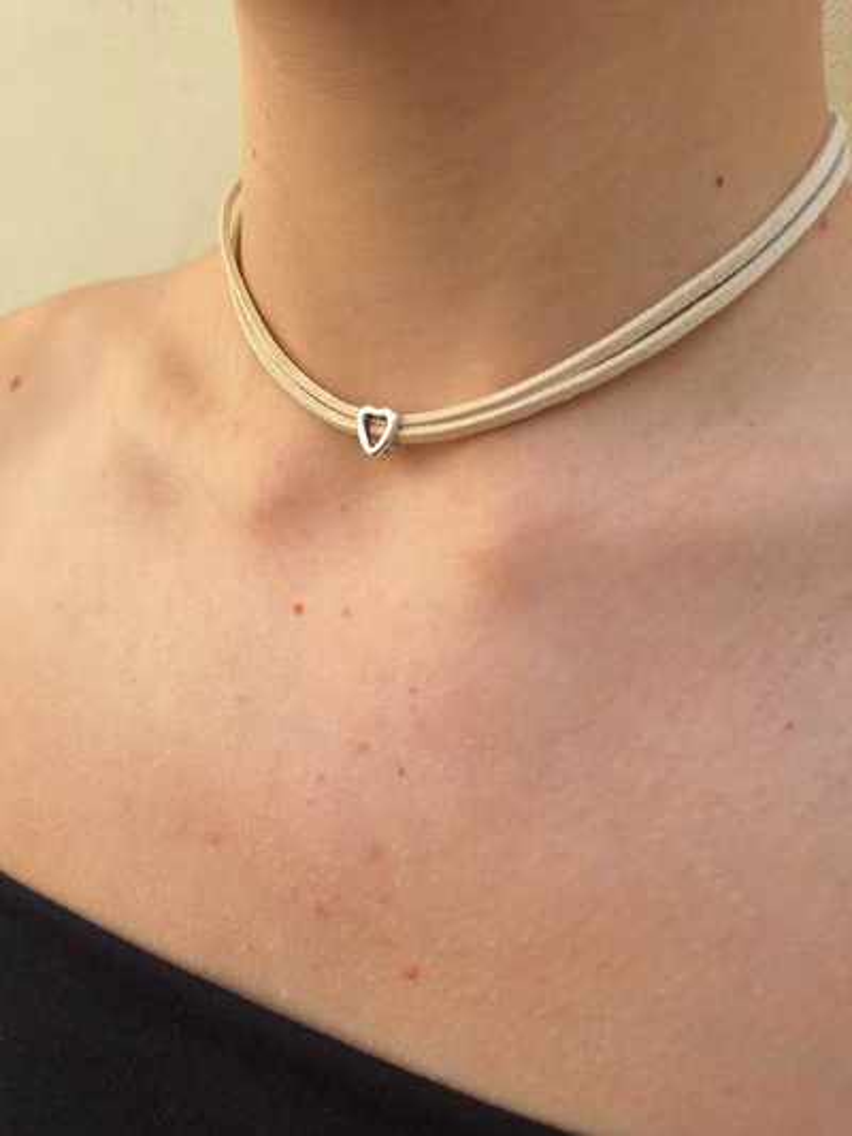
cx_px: 426
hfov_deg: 58.9
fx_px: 754
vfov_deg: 73.9
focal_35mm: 23
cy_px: 568
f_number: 1.8
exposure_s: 1/714
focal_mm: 5.54
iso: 40
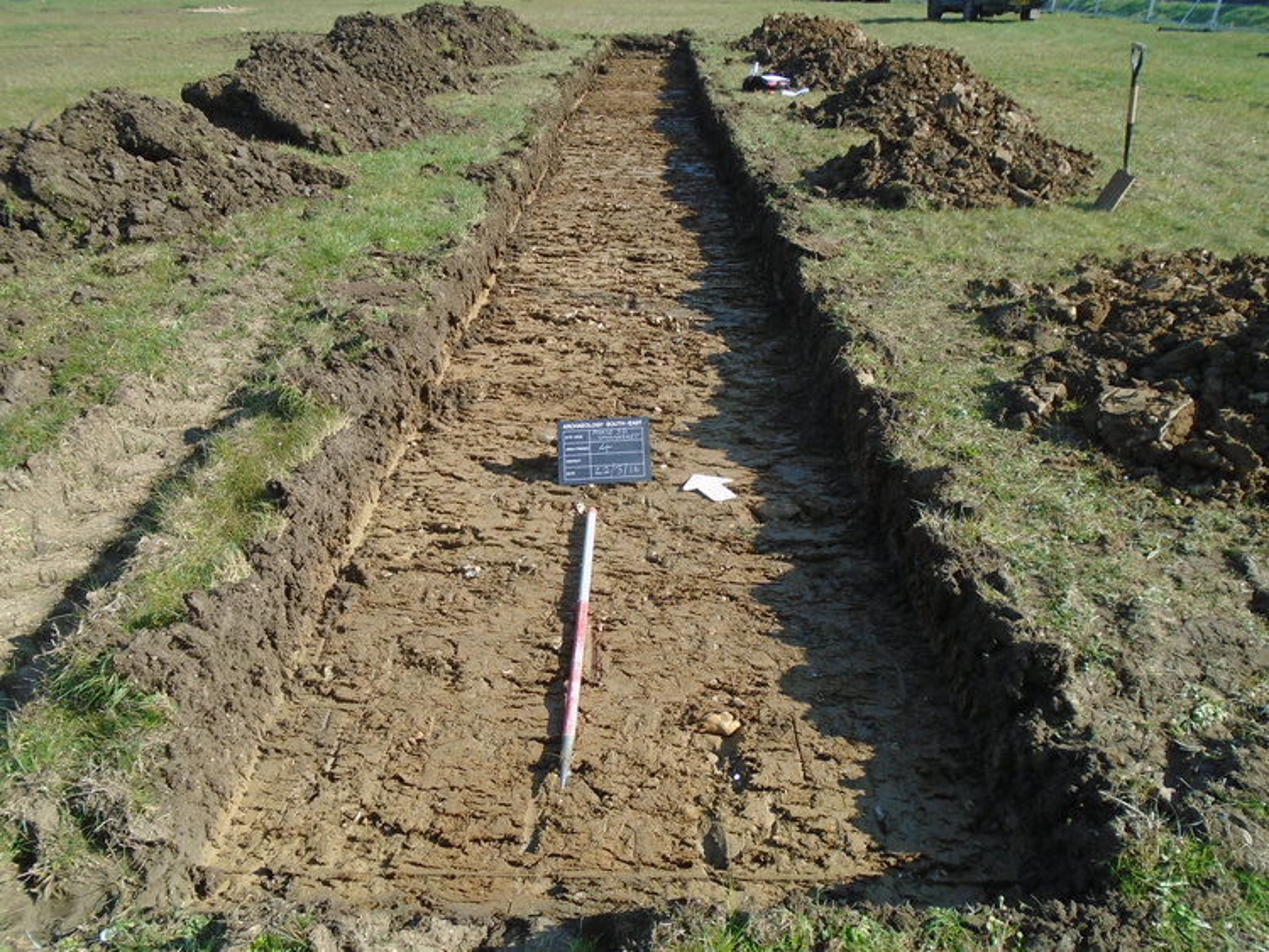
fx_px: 953
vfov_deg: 53.1
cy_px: 476
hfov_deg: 67.3
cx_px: 634
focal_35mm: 26
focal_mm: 4.6
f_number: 3.2
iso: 100
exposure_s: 1/500
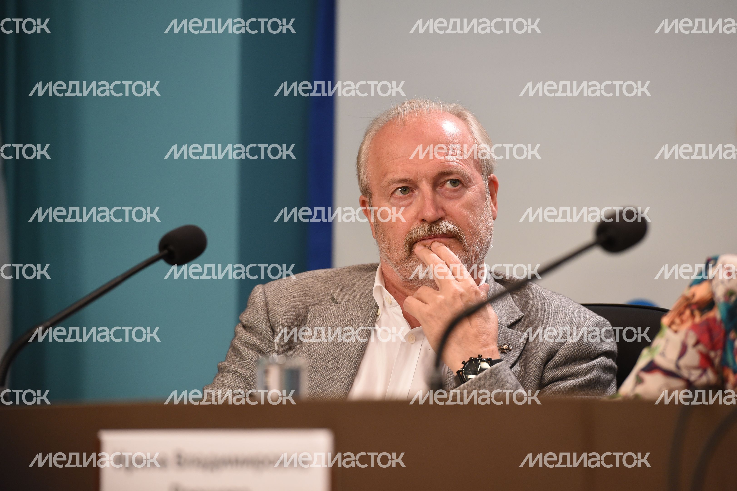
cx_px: 368
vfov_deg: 6.9
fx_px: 4092
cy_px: 246
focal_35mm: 200
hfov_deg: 10.3
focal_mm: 200
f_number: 4.5
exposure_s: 1/320
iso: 2500
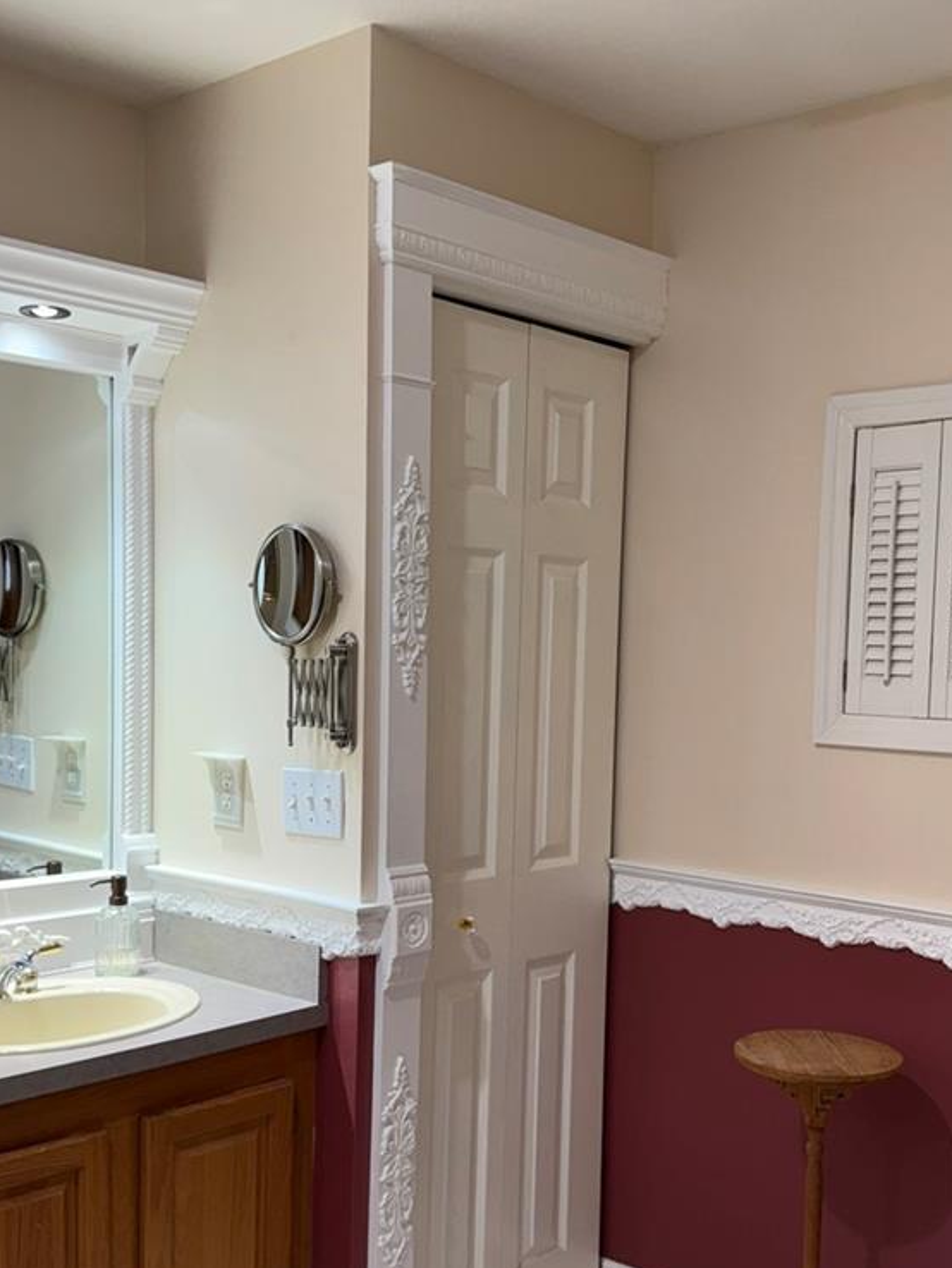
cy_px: 728
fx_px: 1429
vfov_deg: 47.7
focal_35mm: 39
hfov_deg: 36.7
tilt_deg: -3.5
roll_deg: -1.3
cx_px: 564
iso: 100
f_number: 1.78
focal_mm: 6.76
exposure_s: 1/120
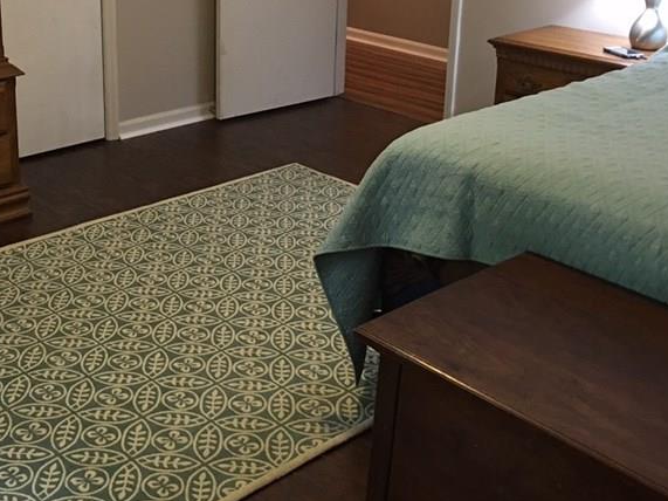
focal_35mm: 52
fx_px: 1003
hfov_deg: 36.4
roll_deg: +0.3
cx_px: 215
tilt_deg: -16.3
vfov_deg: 27.7
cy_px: 130
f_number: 2.2
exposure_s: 1/10
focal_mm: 4.15
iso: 80
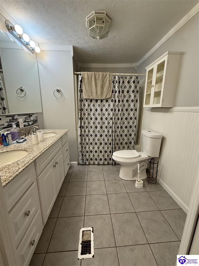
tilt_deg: -11.9
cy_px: 133
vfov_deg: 102.1
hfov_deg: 85.7
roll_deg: -1.0
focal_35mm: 14
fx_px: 107
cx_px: 100
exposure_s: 1/120
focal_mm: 2.22
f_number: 2.2
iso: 200
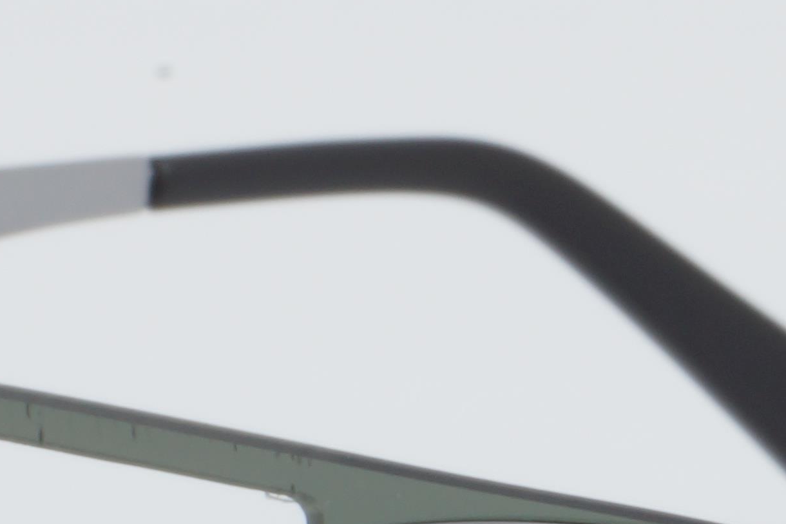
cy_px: 799
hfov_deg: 5.6
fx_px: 8055
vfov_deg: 3.7
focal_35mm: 369
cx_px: 874
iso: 100
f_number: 32
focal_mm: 50
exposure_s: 1/3
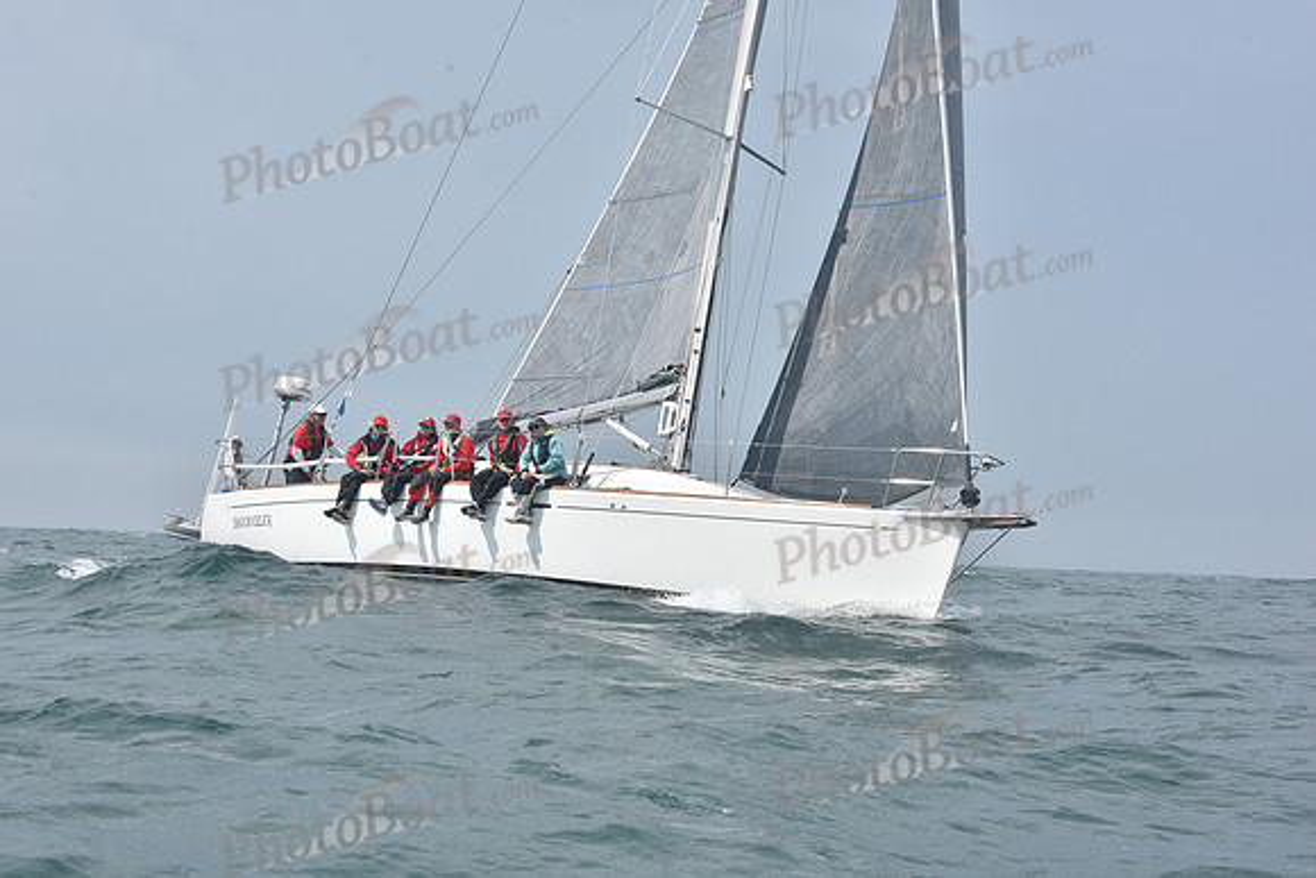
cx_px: 658
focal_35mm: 90
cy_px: 439
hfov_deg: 22.6
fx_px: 3291
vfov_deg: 15.2
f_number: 13
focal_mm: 90
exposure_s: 1/800
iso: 320
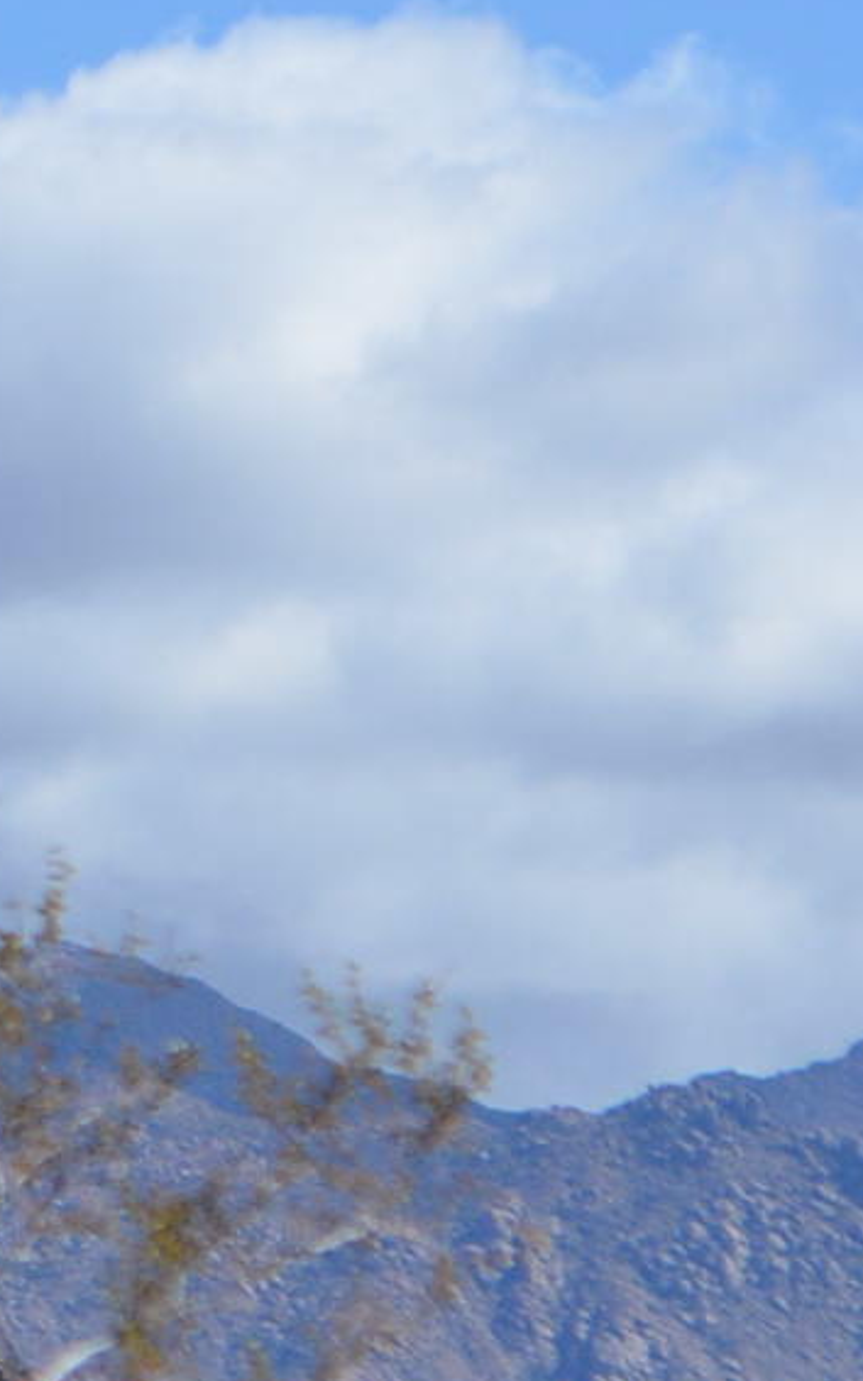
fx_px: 16777
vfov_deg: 4.7
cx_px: -917
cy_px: 1242
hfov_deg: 2.9
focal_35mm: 446
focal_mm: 55
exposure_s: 1/1600
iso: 400
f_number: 7.1
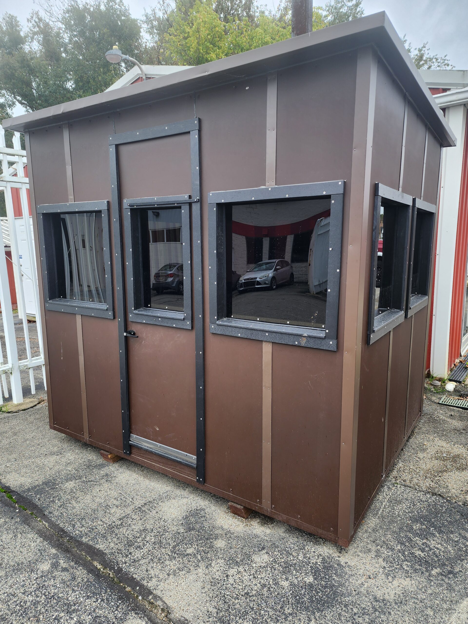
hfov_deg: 58.9
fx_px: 415
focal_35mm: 23
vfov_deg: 73.9
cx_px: 234
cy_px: 312
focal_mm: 6.4
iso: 32
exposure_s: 1/180
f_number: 1.8
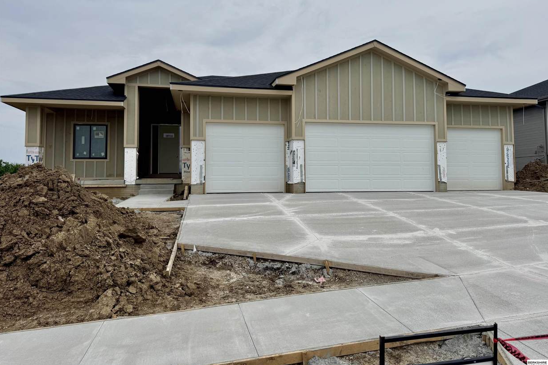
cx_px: 284
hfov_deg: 69.4
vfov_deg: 49.4
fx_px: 396
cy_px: 157
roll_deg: +0.5
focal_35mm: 26
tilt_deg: +3.1
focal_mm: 6.76
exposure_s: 1/9009
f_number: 1.78
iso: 80
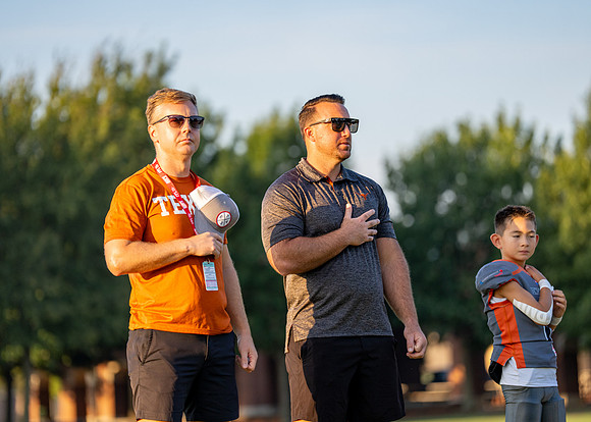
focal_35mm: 166
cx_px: 288
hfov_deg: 12.1
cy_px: 212
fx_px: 2793
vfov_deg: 8.6
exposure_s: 1/1600
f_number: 2.8
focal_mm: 154
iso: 400
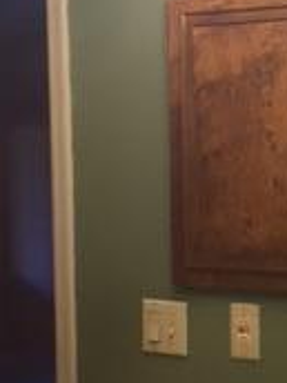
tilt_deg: -2.0
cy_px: 214
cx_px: 300
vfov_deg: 18.2
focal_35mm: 108
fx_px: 1194
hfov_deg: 13.5
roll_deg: -0.5
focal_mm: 4.15
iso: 32
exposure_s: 1/30
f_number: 2.2
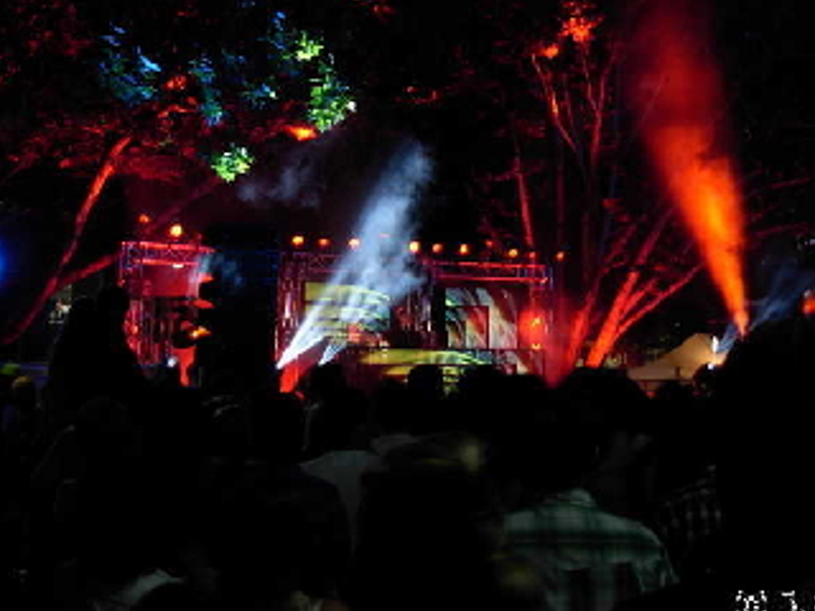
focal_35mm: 57
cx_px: 385
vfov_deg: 25.4
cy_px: 163
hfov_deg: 33.8
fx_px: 1342
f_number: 2.9
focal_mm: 6.3
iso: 79
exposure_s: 1/10.3
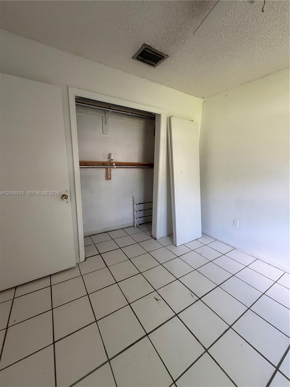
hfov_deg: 85.7
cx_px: 145
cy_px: 194
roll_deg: -0.9
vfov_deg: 102.1
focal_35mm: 14
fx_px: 156
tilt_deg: -10.8
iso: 320
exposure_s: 1/83
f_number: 2.2
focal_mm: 2.22
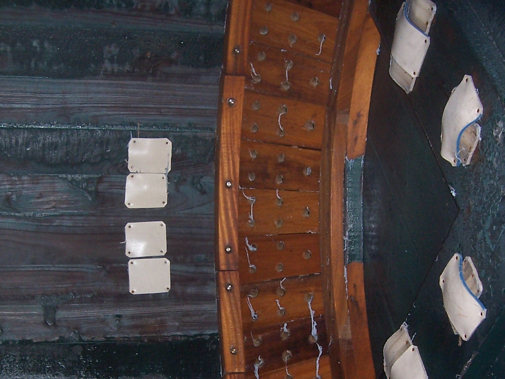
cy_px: 294
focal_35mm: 62
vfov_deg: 23.4
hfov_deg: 31.2
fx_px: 904
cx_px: 217
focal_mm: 6
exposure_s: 1/60
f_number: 3
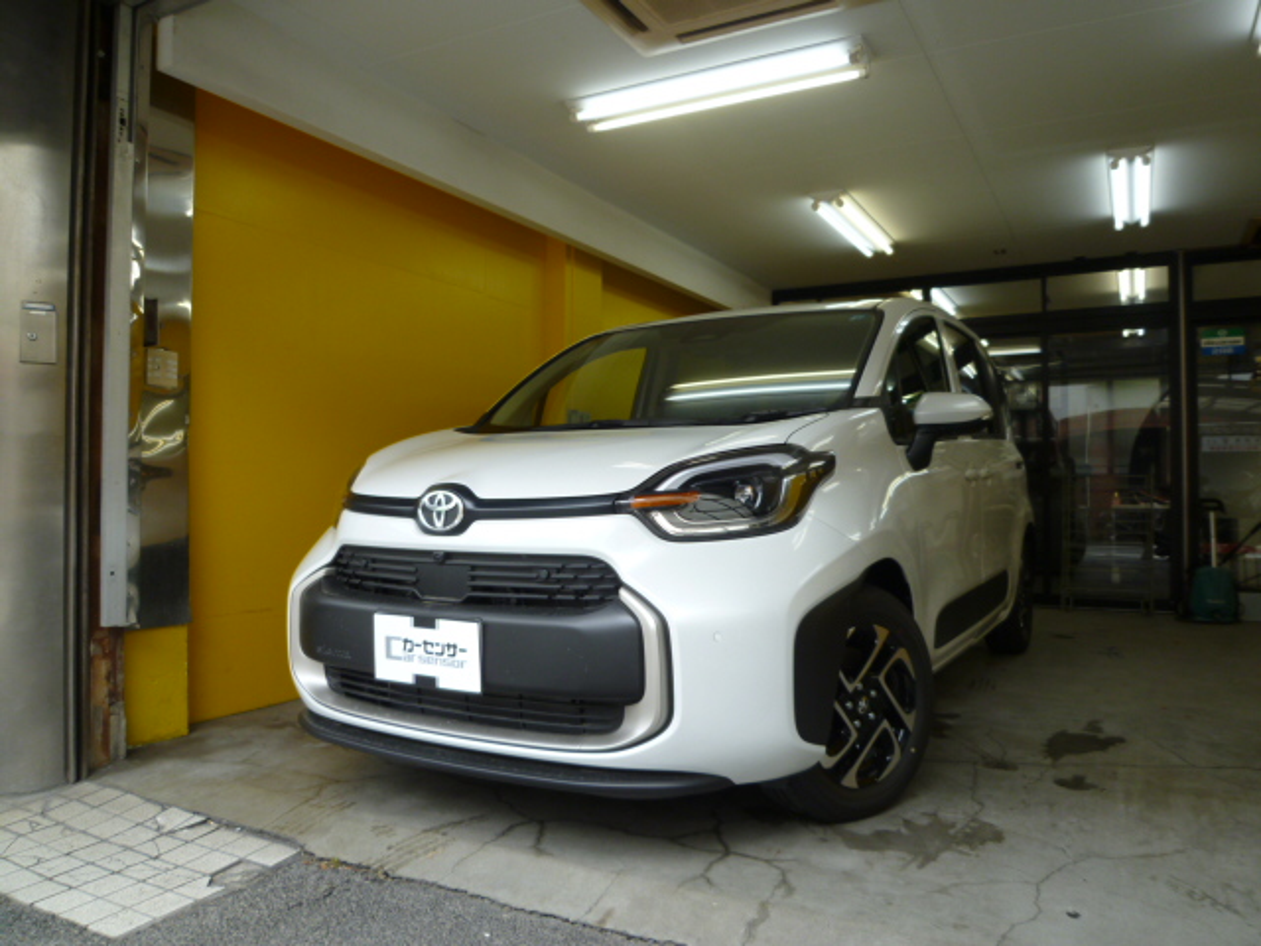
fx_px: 911
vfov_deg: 54.9
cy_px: 473
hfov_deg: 69.4
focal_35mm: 25
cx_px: 630
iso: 80
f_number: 2.8
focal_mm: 4.5
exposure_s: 1/100
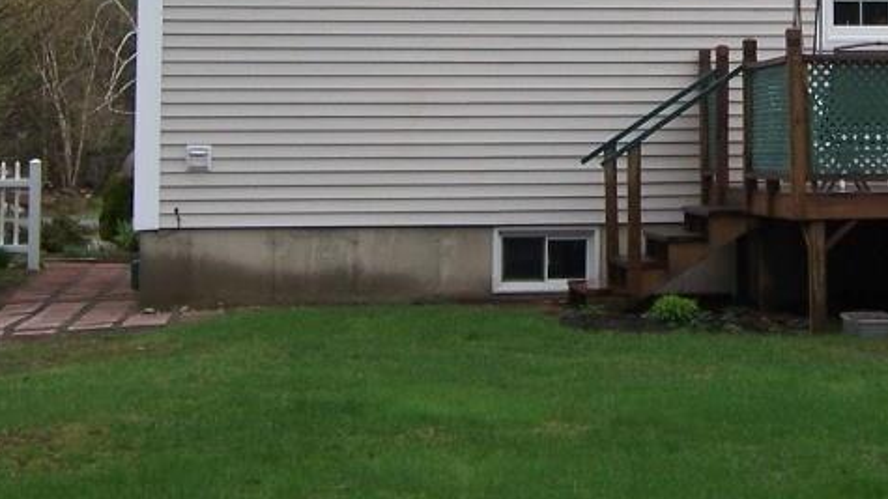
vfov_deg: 10.3
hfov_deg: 18.3
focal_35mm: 115
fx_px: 2707
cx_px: 798
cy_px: -174
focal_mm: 8.2
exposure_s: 1/125
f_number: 4
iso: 80
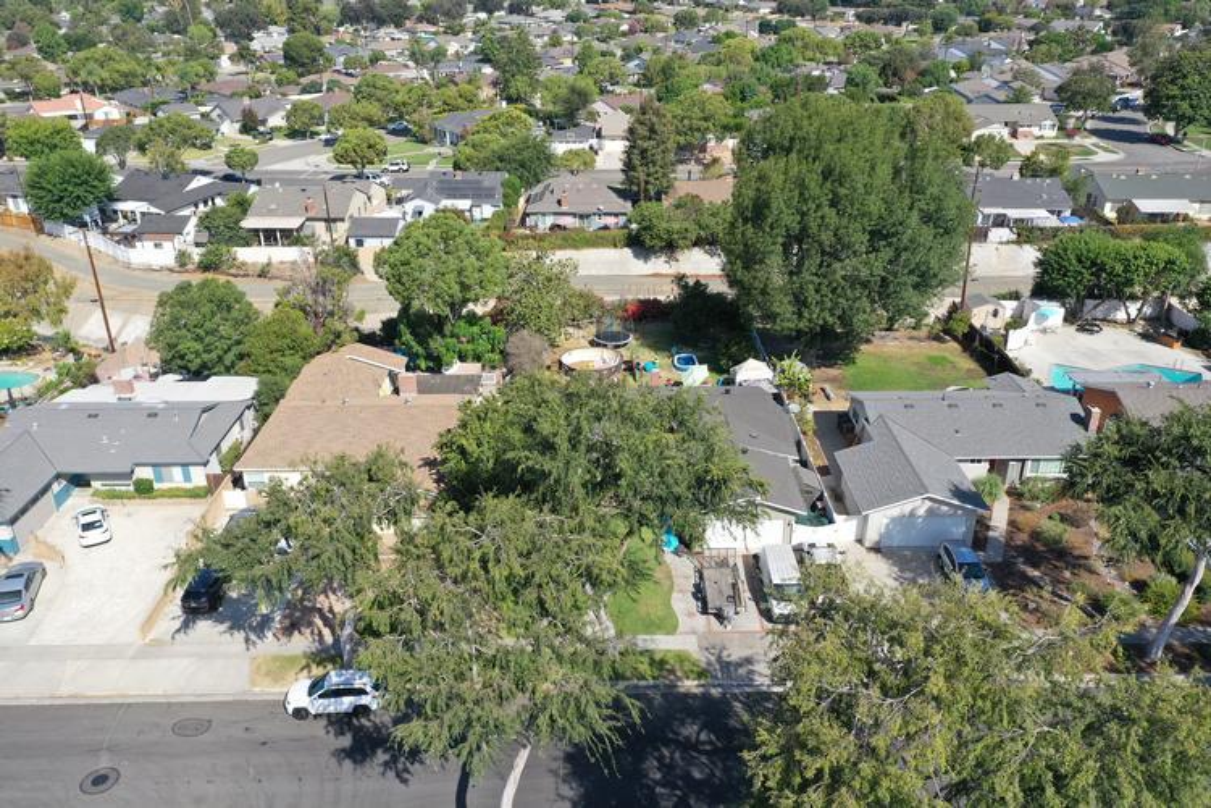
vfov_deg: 46.4
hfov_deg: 65.5
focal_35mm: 28
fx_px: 942
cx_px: 606
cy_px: 404
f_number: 4.5
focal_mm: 10.26
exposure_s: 1/120
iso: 100
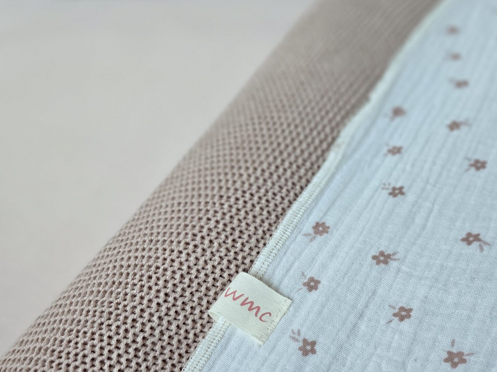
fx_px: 574
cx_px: 236
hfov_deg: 46.8
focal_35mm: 40
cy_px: 270
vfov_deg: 35.3
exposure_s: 1/100
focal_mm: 6.3
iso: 160
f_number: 1.7
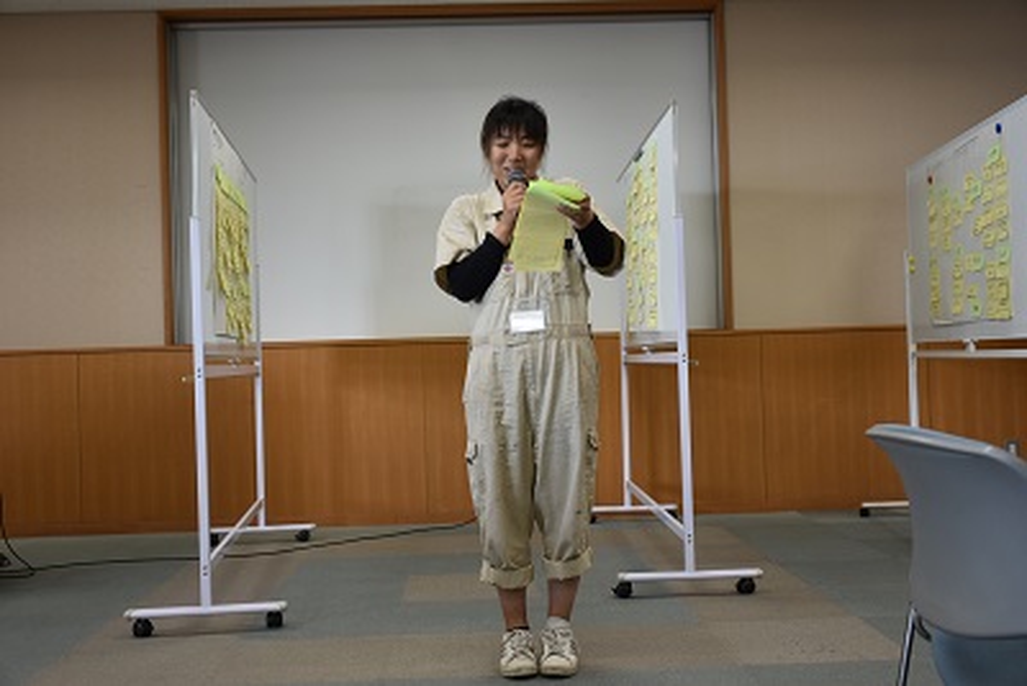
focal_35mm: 39
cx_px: 514
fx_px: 1113
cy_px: 343
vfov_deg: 34.2
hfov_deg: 49.5
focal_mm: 26
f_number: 5
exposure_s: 1/100
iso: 400
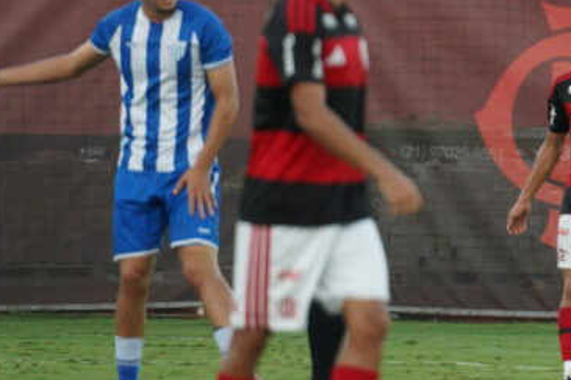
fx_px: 12017
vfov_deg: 1.8
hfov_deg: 2.7
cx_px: 682
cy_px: 70
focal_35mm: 758
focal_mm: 180
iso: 1000
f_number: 2.8
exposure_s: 1/1250
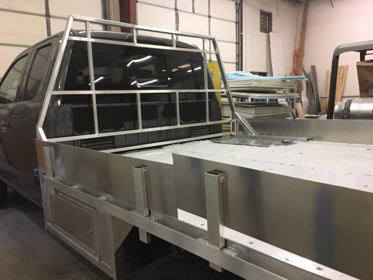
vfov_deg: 48.2
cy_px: 140
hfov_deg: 61.7
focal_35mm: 29
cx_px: 186
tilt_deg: -6.0
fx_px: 312
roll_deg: +2.7
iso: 200
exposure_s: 1/30
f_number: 2.2
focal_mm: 4.15
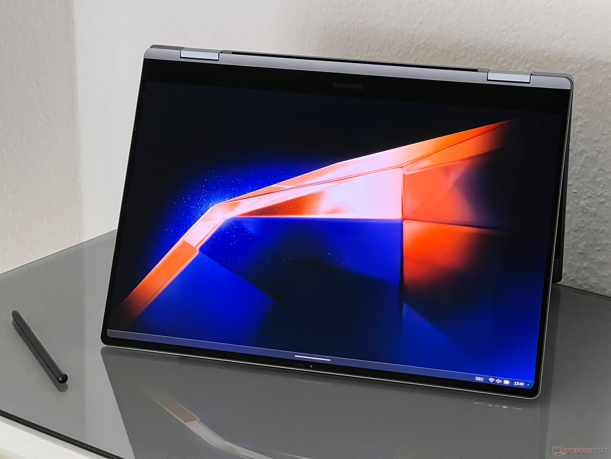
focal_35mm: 77
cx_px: 306
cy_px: 230
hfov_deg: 25.3
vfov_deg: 19.1
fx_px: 1359
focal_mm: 9
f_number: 2.8
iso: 800
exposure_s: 1/60
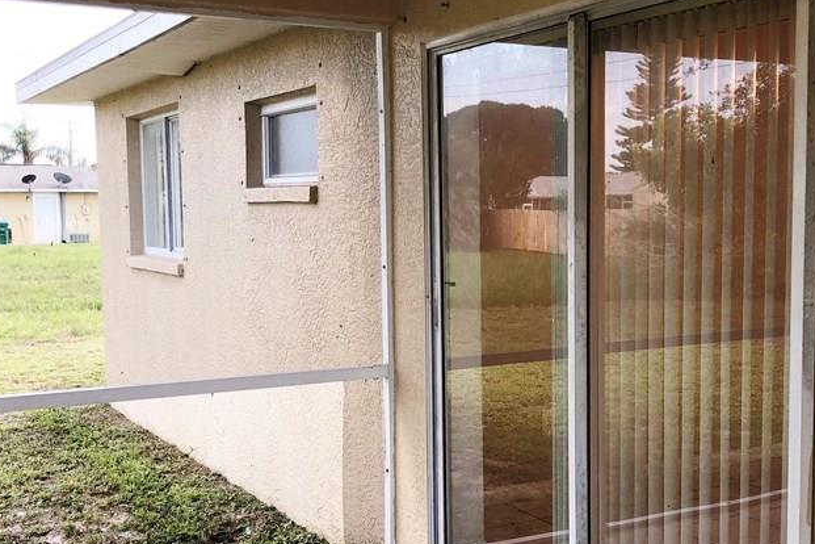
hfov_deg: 40.9
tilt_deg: -5.0
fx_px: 1087
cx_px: 487
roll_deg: +0.5
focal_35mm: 48
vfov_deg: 28.0
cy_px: 309
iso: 20
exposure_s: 1/197
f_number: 1.8
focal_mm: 4
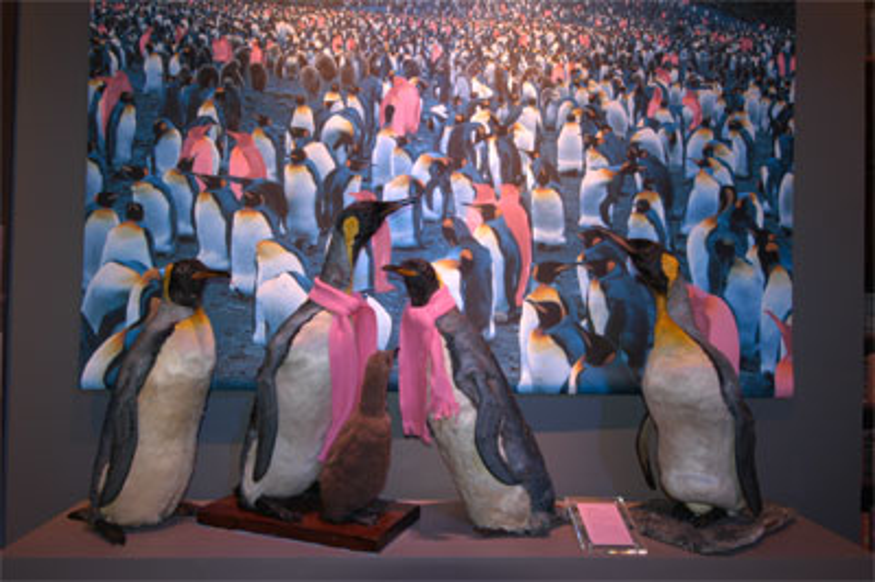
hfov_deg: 73.8
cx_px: 438
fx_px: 583
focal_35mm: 24
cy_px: 291
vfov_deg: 53.1
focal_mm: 16
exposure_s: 3
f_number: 11
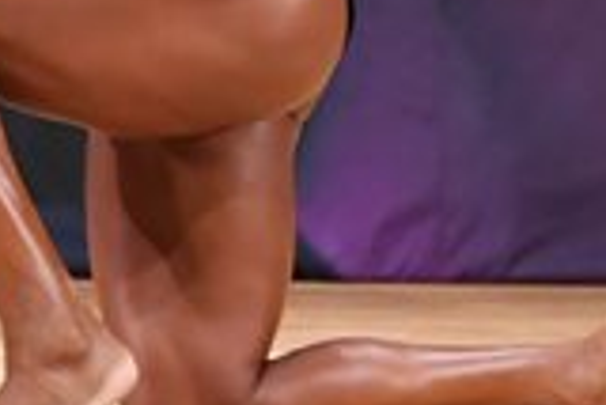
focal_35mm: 1305
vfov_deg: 1.1
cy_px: -295
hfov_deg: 1.6
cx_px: 263
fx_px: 21987
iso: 3200
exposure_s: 1/400
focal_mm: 180
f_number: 5.6
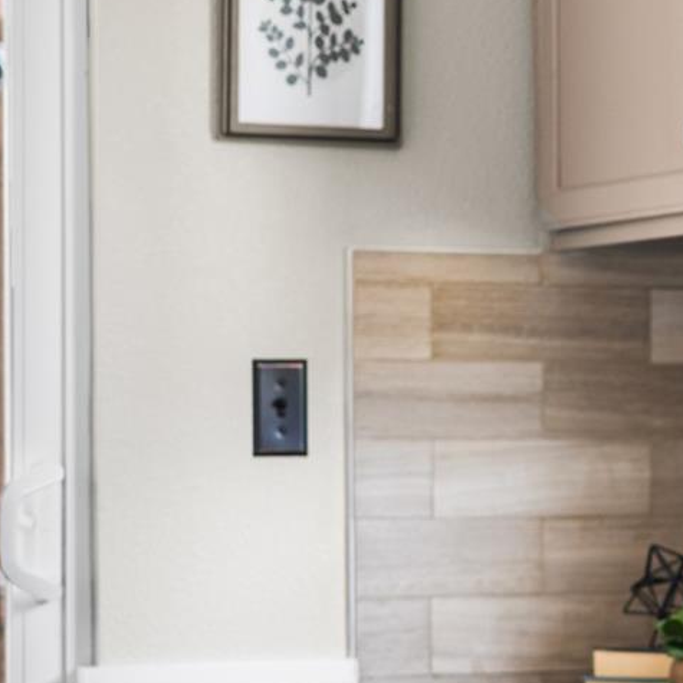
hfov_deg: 12.0
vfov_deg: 12.1
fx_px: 3192
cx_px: 814
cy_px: 700
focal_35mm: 143
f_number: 1.8
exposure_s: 1/25
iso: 500
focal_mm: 50
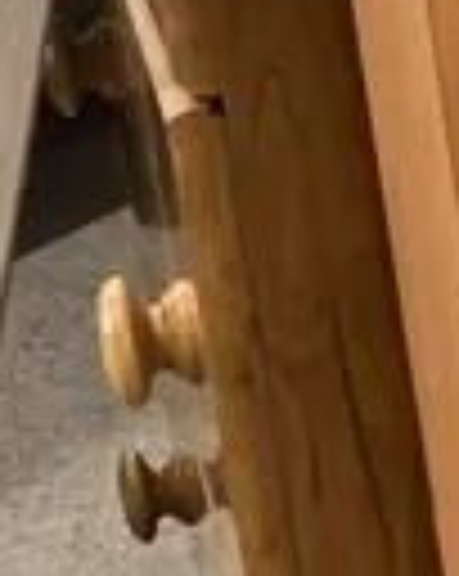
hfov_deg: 6.5
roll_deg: +1.7
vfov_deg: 9.5
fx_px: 3455
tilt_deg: -20.2
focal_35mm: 203
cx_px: 1638
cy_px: 441
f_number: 1.8
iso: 64
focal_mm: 4.25
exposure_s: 1/50
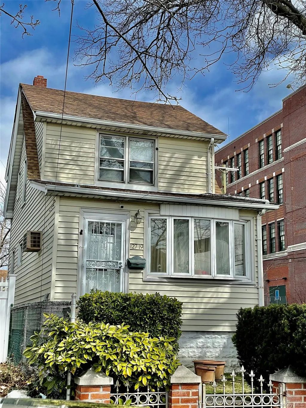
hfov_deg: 28.0
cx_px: 153
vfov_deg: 36.8
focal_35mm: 52
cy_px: 204
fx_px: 613
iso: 25
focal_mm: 6
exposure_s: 1/1845
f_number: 2
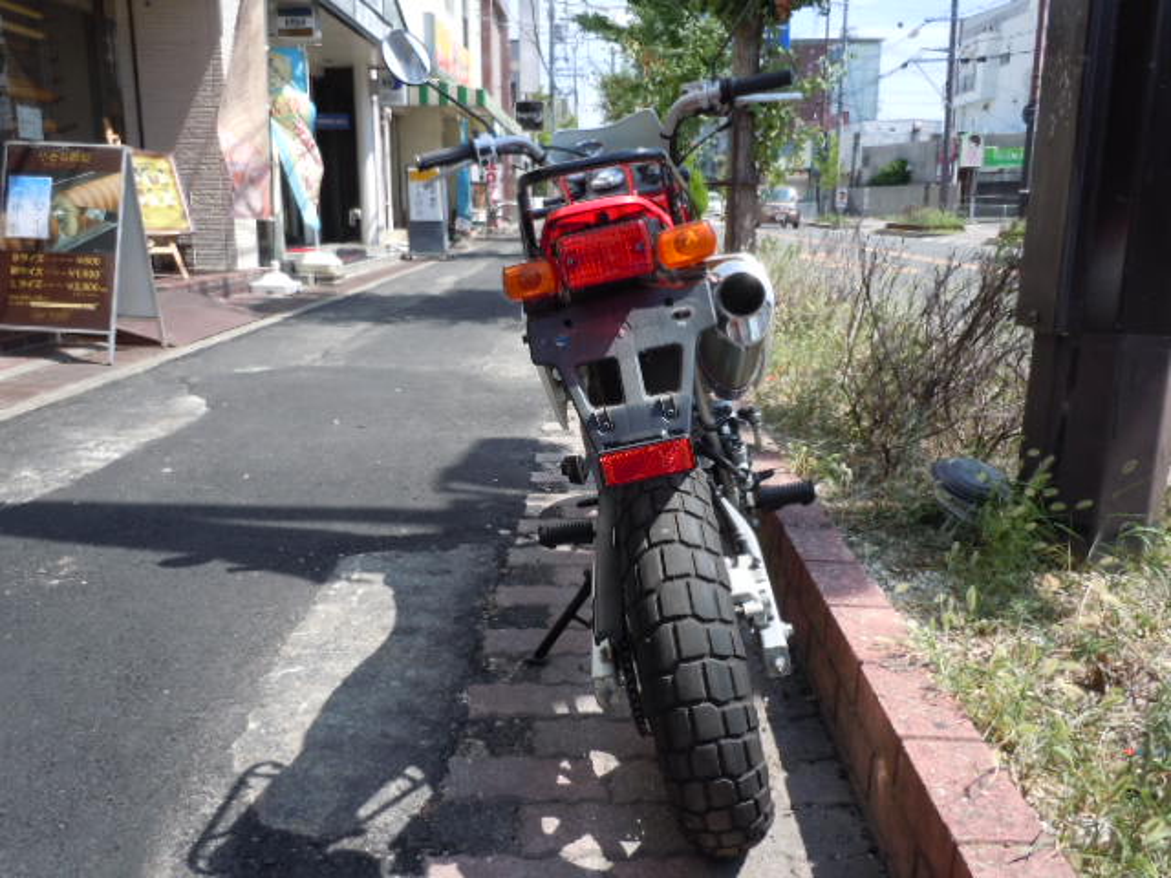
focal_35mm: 28
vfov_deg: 49.7
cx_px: 586
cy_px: 439
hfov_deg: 63.4
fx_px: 947
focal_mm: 5
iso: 100
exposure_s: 1/320
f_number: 3.7
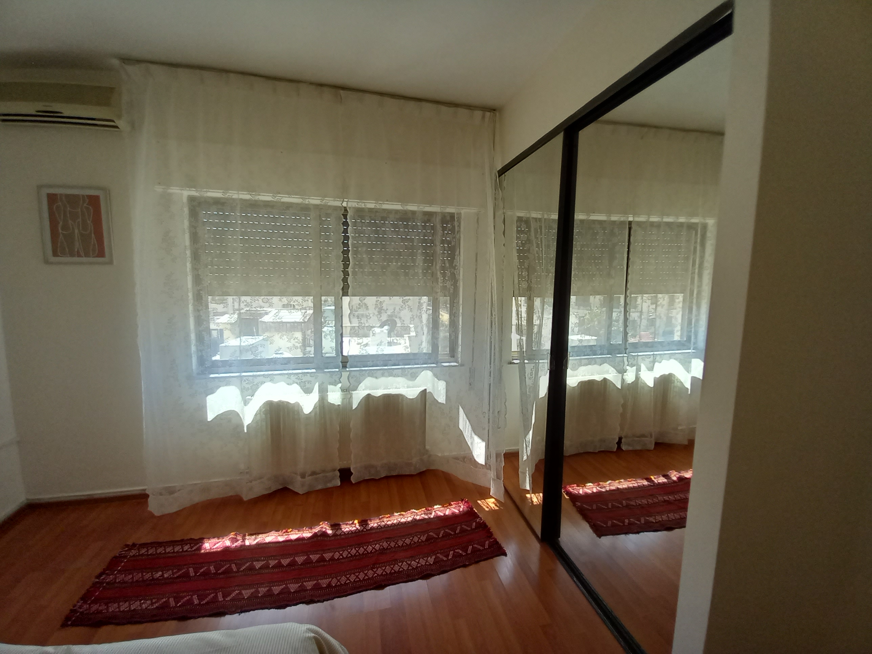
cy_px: 327
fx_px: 327
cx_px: 436
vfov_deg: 89.9
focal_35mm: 13
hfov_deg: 106.2
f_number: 2.2
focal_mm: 1.13
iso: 40
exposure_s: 1/107
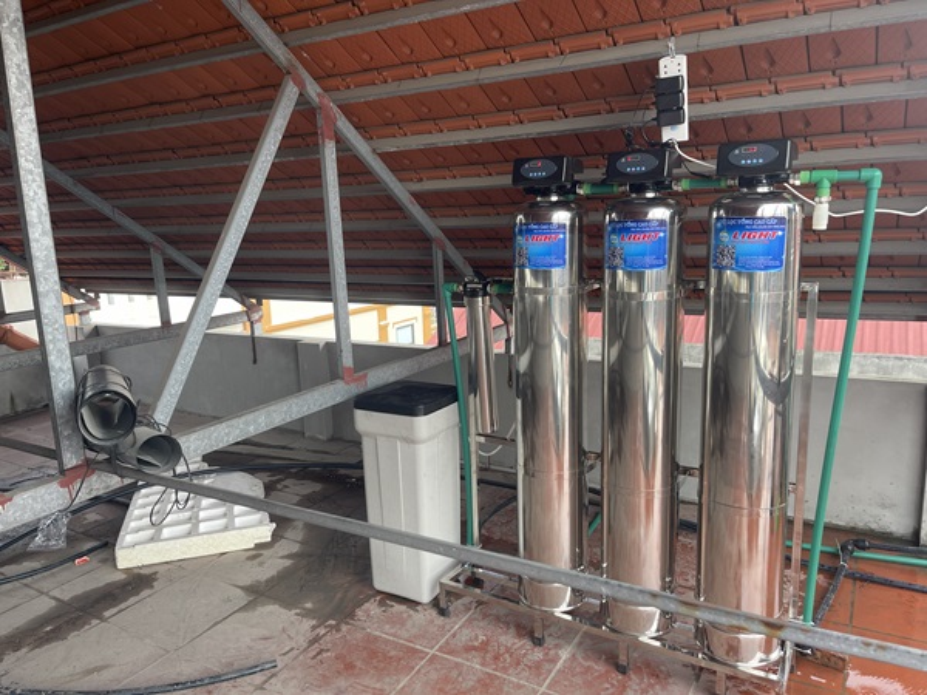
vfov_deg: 53.1
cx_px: 464
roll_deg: +2.4
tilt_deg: -10.9
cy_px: 348
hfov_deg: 67.3
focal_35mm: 26
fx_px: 696
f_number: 1.6
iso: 32
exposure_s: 1/160
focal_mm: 5.1
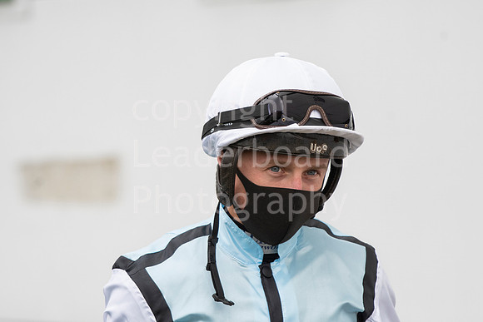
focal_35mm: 495
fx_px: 6642
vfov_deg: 2.8
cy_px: 161
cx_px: 242
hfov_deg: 4.2
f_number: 5.6
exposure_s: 1/1000
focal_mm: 330
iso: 1250
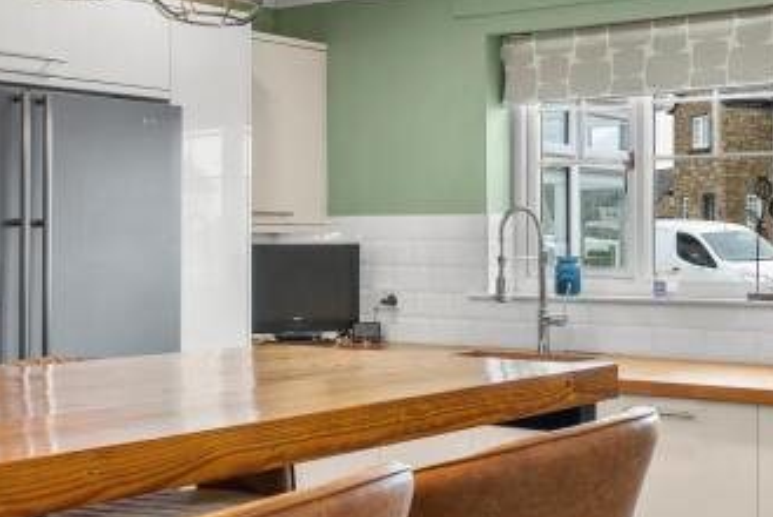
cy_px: 267
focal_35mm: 56
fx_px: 1203
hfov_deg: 34.2
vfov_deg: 24.2
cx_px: 651
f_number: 8
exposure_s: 1/1.67
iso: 320
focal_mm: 18
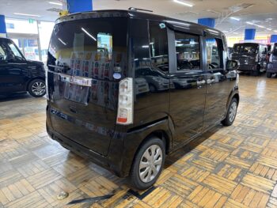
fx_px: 208
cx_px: 138
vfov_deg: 53.1
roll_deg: +0.6
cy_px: 104
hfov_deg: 67.3
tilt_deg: -13.3
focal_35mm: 26
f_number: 1.6
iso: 200
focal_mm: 5.96
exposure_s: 1/60
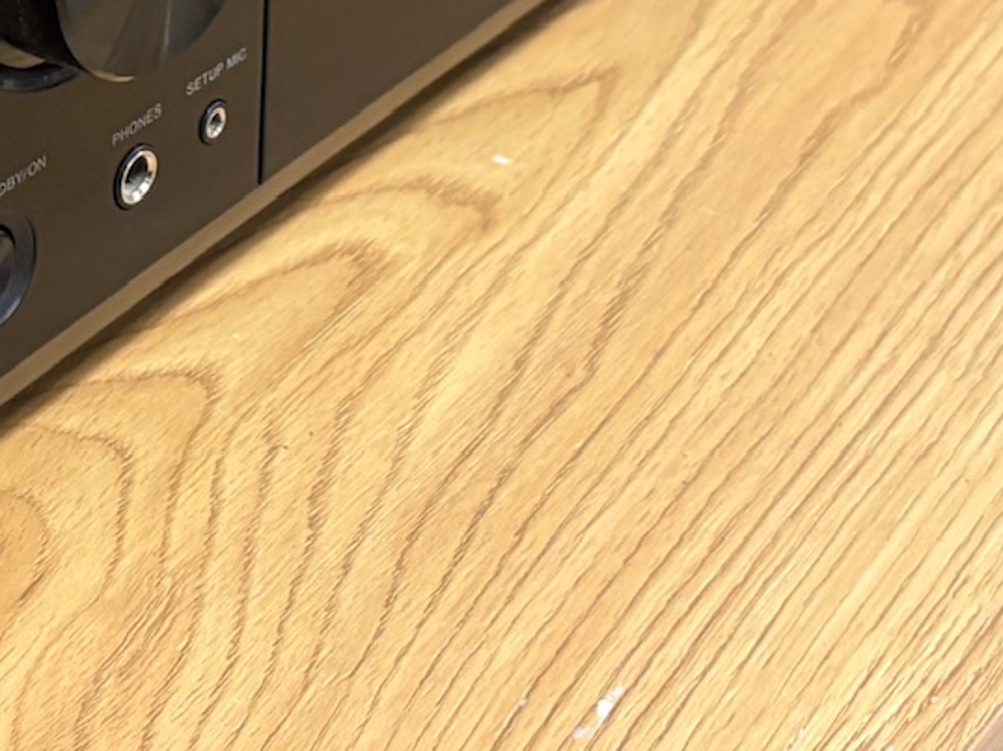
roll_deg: -2.1
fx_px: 2867
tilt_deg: -23.9
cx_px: 82
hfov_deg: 19.4
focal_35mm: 99
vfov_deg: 14.3
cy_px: -246
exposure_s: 1/50
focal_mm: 5.96
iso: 250
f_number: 1.6
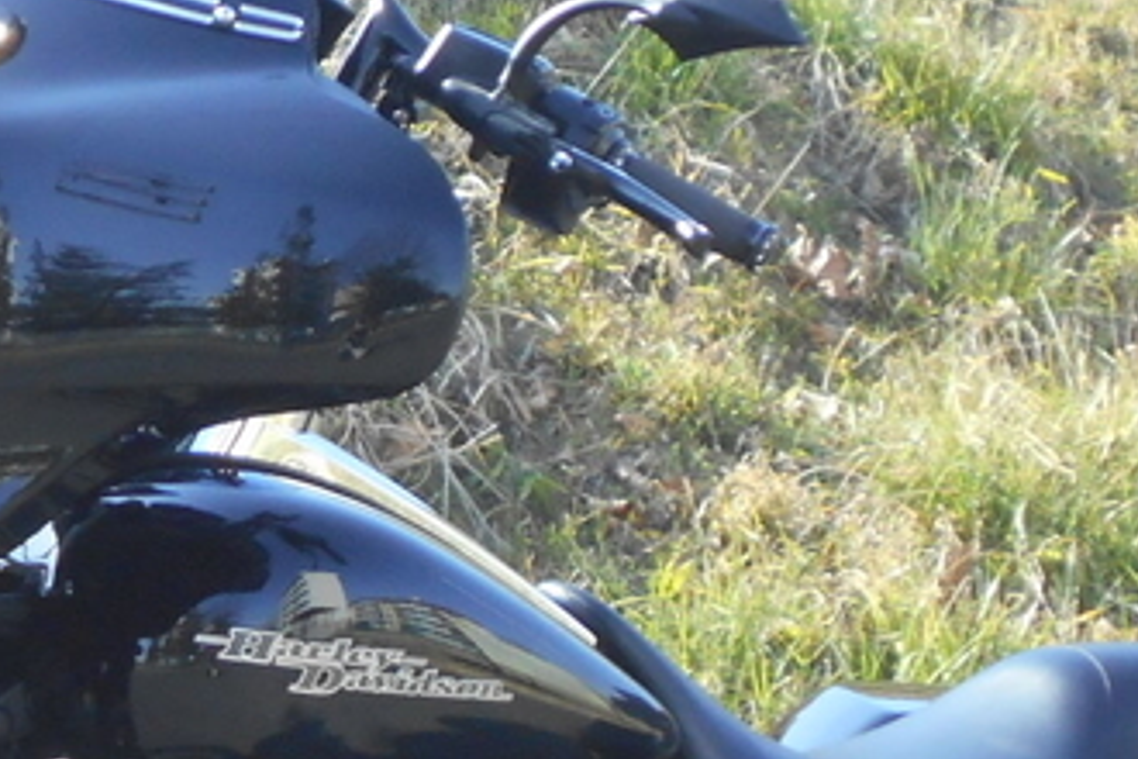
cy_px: 476
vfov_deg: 7.3
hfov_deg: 10.9
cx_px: 338
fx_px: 5974
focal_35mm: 189
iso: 160
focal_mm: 8.8
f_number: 4.5
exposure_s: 1/250
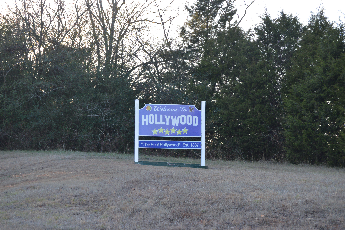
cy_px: 115
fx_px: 790
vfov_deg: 16.5
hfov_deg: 24.6
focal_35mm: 82
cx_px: 172
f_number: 5.6
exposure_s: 1/125
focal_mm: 55
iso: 250
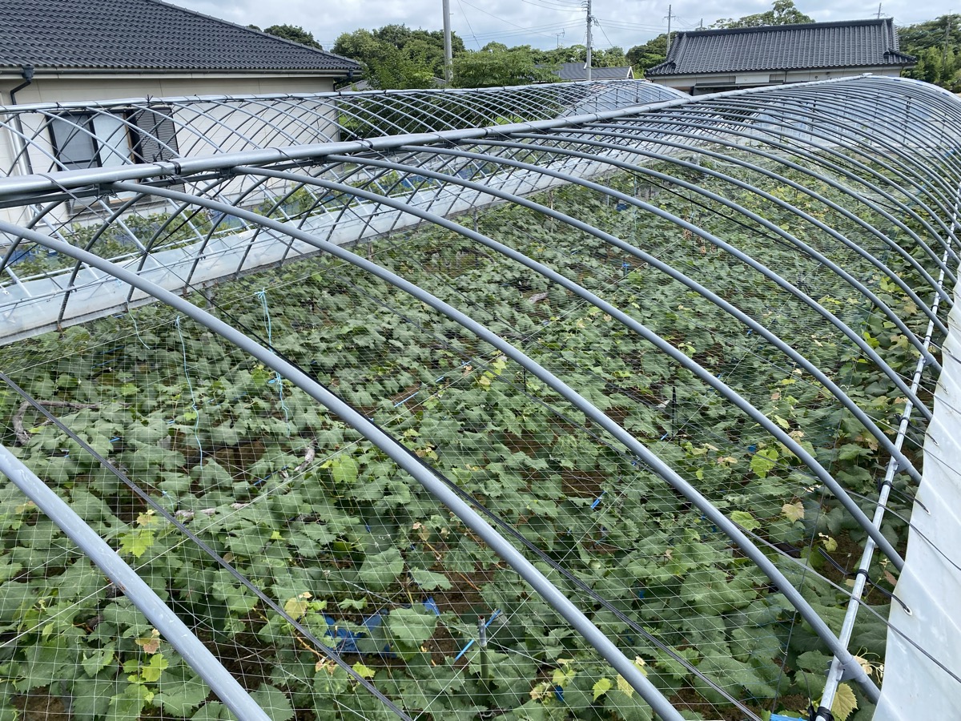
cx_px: 480
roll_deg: +2.8
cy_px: 360
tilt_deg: -21.9
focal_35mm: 26
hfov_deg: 67.3
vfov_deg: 53.1
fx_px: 722
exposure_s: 1/1232
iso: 32
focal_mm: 4.25
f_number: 1.8
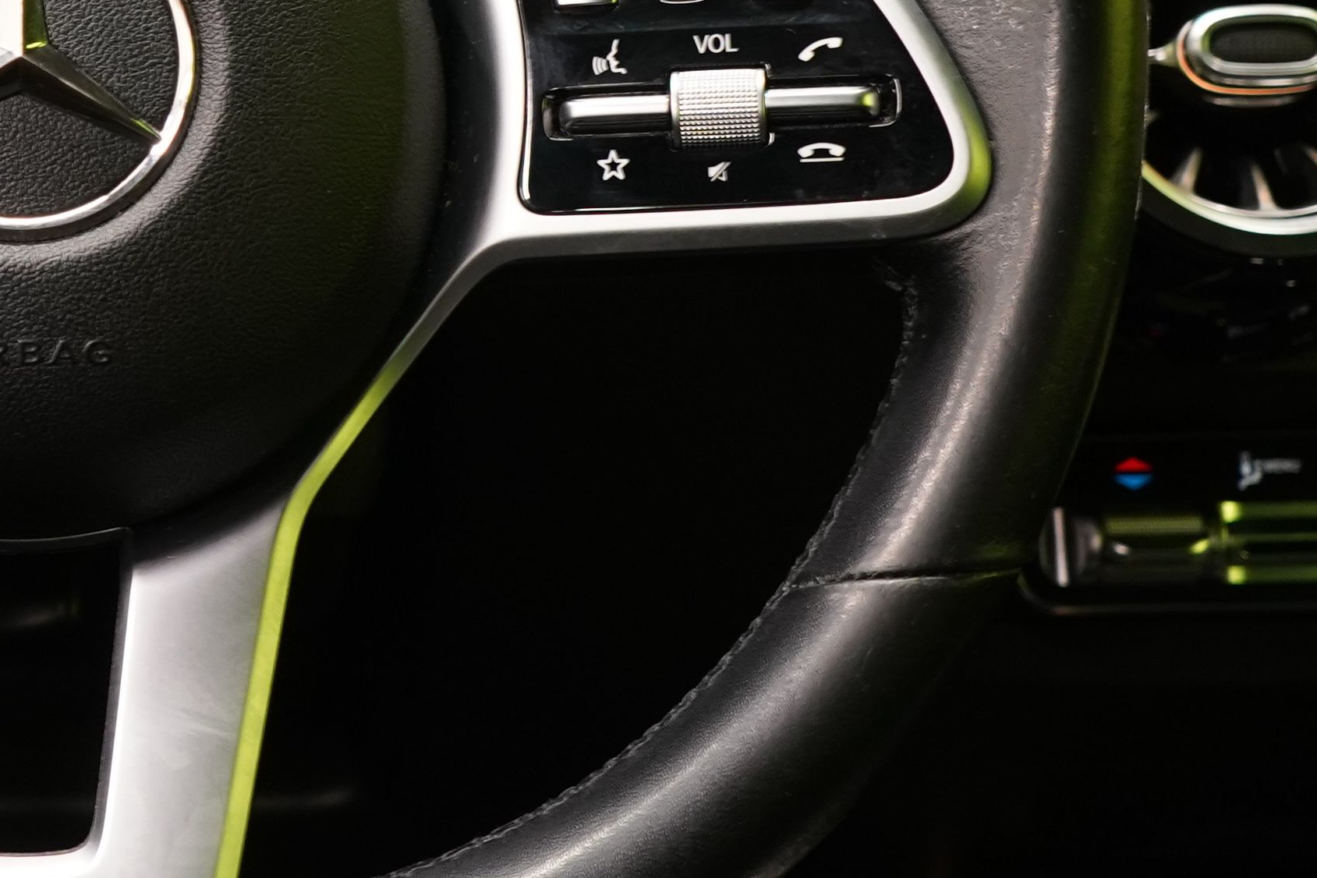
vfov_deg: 13.1
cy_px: -18
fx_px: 3768
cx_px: 30
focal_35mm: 103
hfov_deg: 19.3
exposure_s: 1/25
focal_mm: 29
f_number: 5
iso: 1250
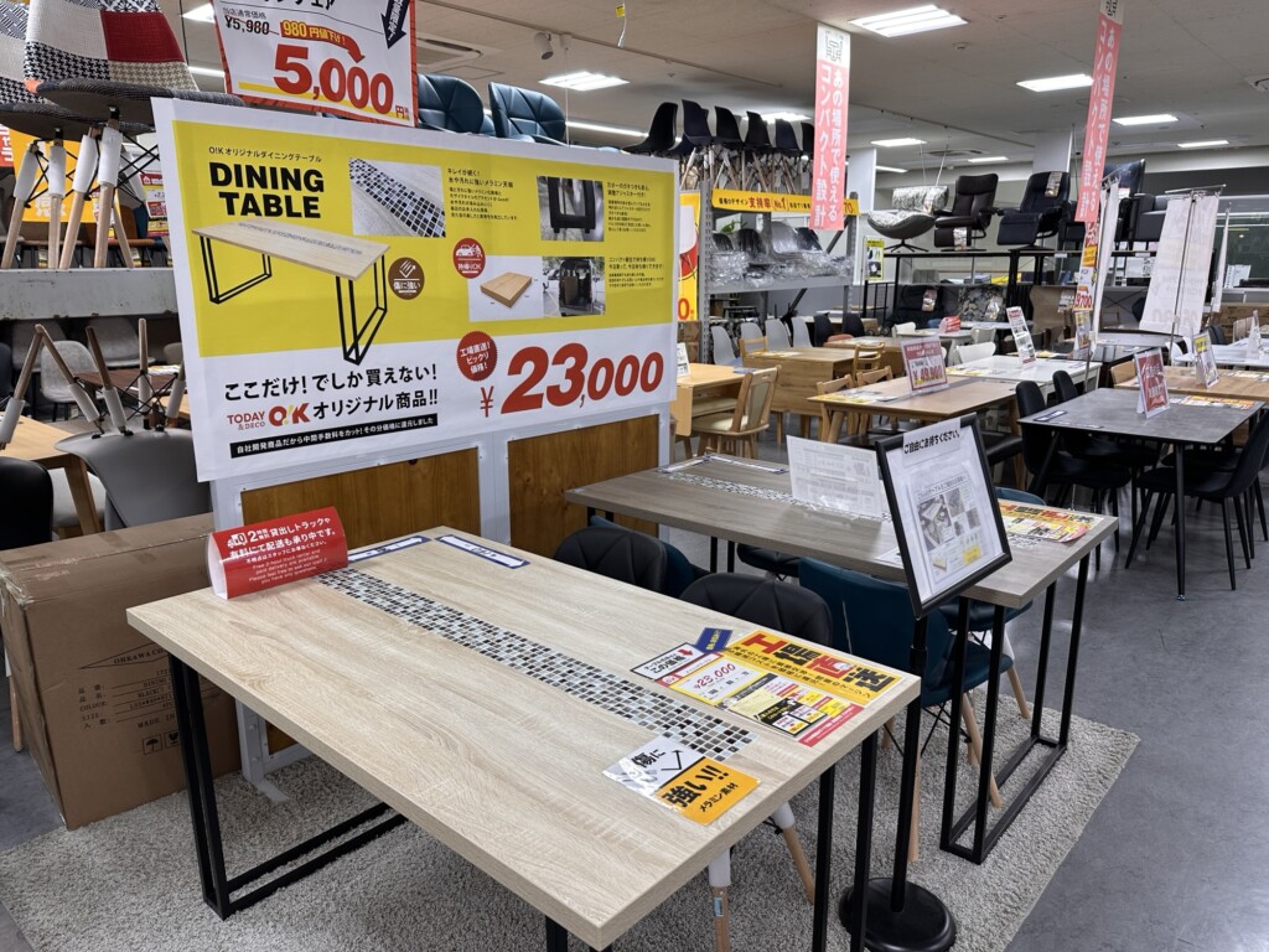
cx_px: 634
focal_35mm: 24
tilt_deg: -13.6
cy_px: 476
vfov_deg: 56.8
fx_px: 880
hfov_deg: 71.6
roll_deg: +0.3
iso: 80
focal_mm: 6.86
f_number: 1.78
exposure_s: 1/120
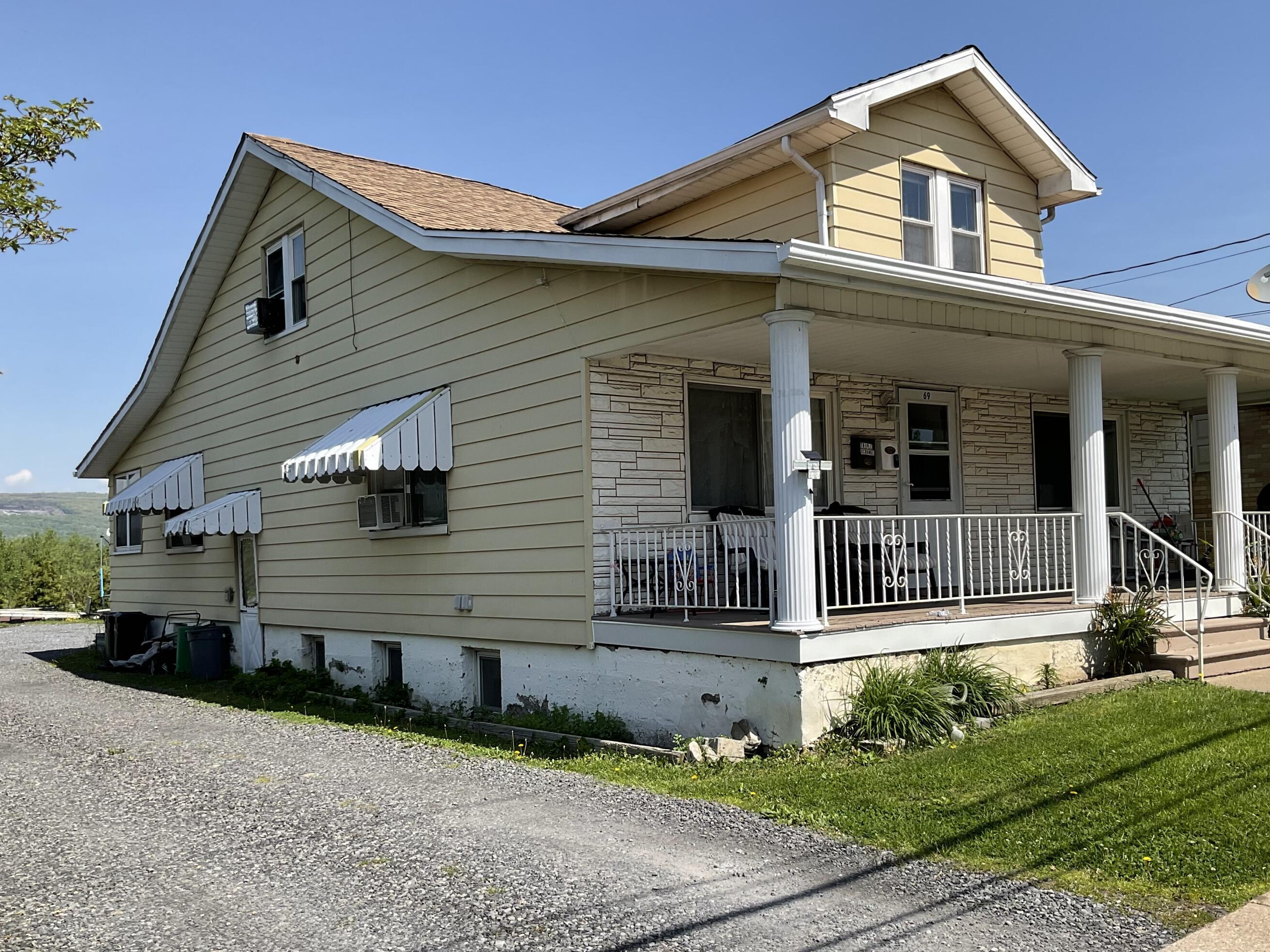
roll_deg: +1.6
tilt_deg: +0.7
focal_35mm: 33
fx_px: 1211
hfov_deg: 55.3
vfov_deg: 42.9
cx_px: 670
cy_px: 528
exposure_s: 1/1786
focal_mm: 3
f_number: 1.8
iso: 16
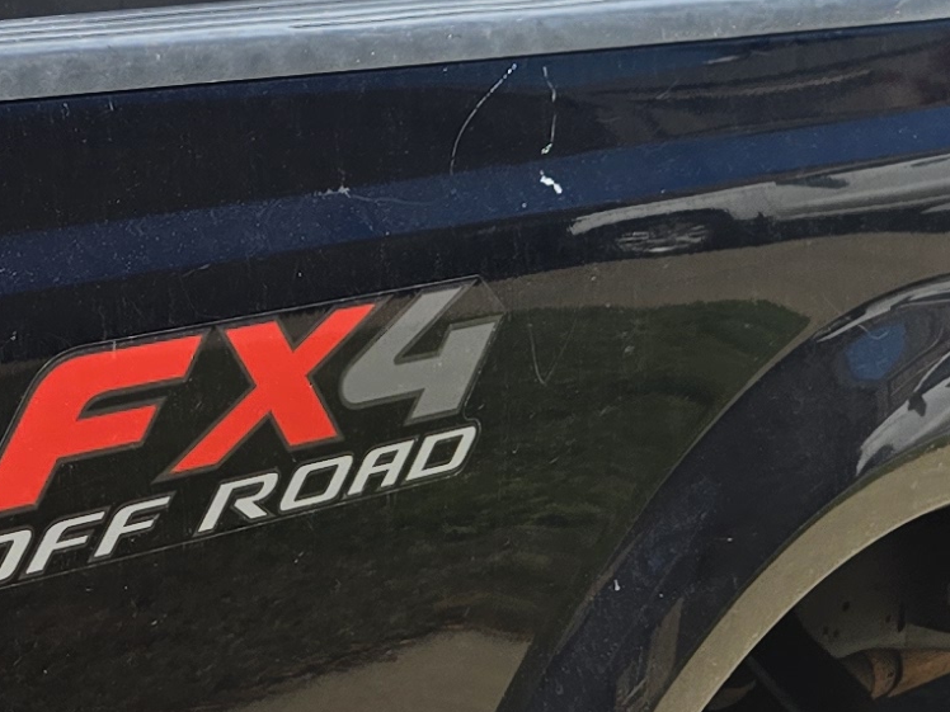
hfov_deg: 15.9
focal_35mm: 123
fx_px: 3376
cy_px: 204
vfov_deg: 12.0
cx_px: 188
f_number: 1.8
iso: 25
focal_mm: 5.4
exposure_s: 1/1410
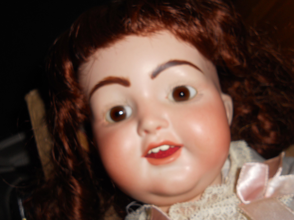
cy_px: 110
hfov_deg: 56.8
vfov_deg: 44.2
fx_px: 272
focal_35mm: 32
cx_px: 147
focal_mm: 5.8
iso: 80
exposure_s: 1/25
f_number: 8.8
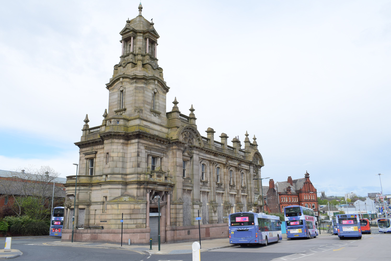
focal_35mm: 30
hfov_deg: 61.9
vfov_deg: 43.7
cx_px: 196
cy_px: 130
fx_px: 326
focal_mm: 20
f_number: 9
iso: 200
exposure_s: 1/320
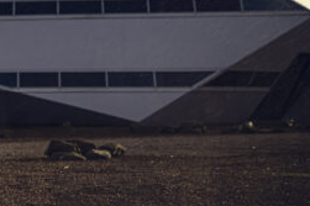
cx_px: -145
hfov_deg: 17.4
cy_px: 116
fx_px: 921
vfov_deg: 12.8
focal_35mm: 107
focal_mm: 35
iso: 31
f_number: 2.2
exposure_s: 1/160
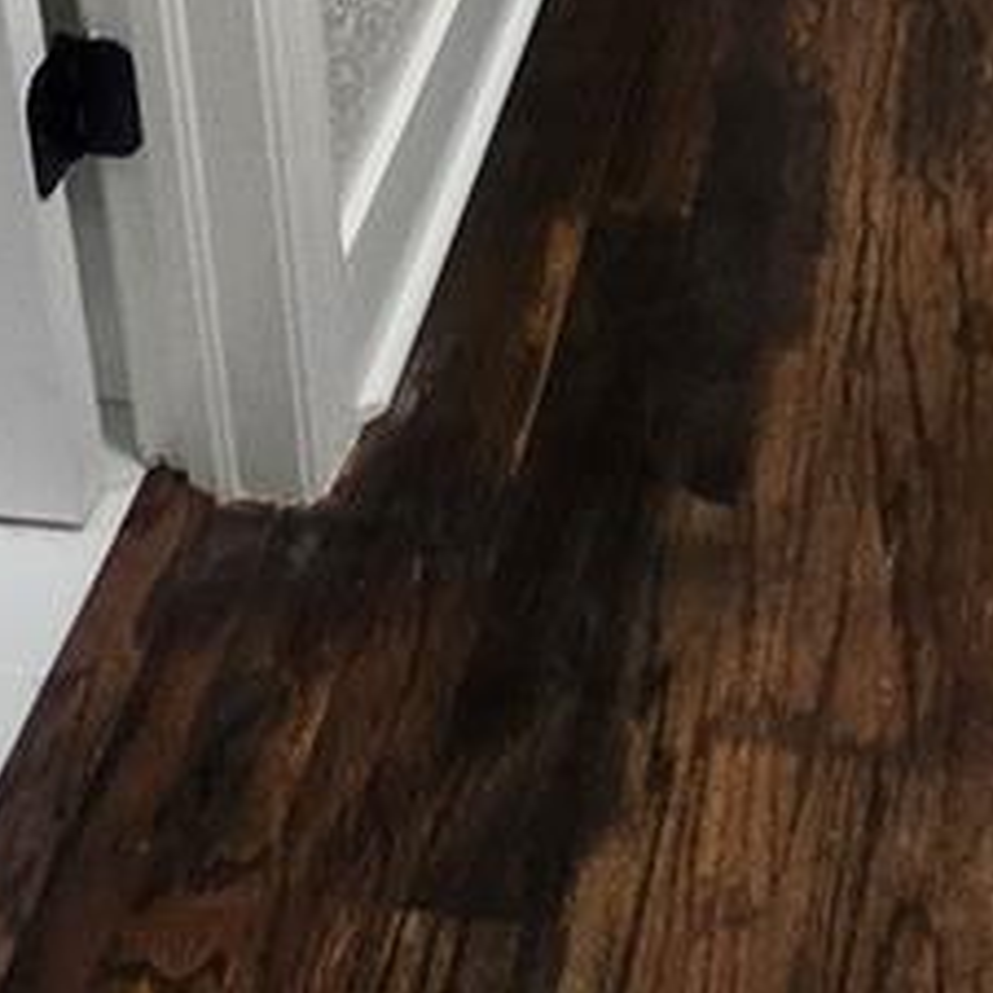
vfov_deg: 19.6
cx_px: 866
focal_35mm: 61
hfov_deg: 27.3
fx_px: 1980
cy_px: -861
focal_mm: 1.74
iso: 320
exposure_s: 1/60
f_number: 2.2
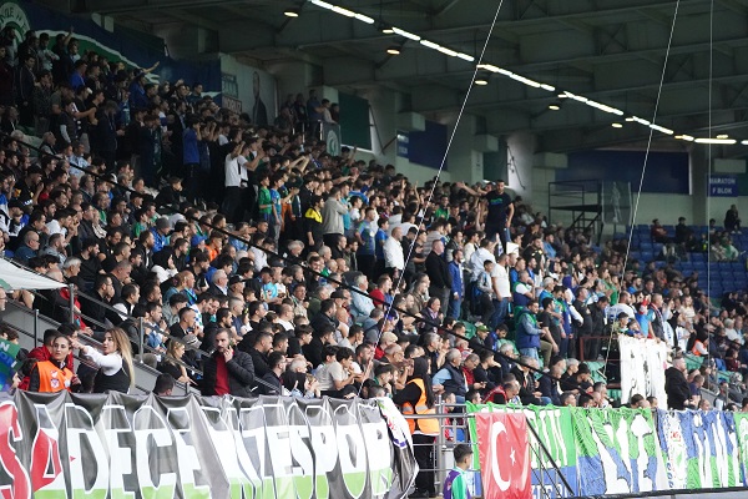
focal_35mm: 175
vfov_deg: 7.8
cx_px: 374
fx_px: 3636
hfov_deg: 11.7
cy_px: 250
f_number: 5.6
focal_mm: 175
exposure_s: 1/1250
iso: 12800
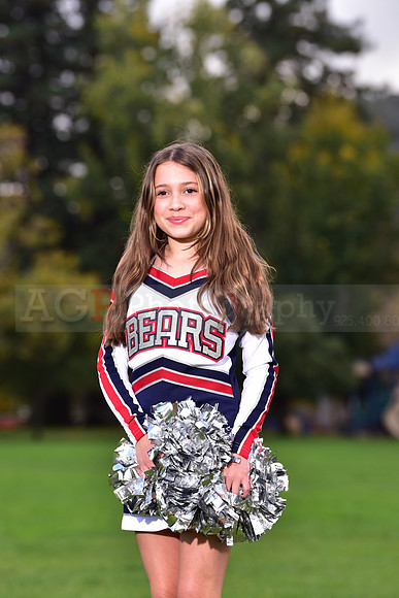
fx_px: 2409
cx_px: 200
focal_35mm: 145
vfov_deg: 14.2
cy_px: 299
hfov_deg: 9.5
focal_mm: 145
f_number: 5
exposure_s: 1/250
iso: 200
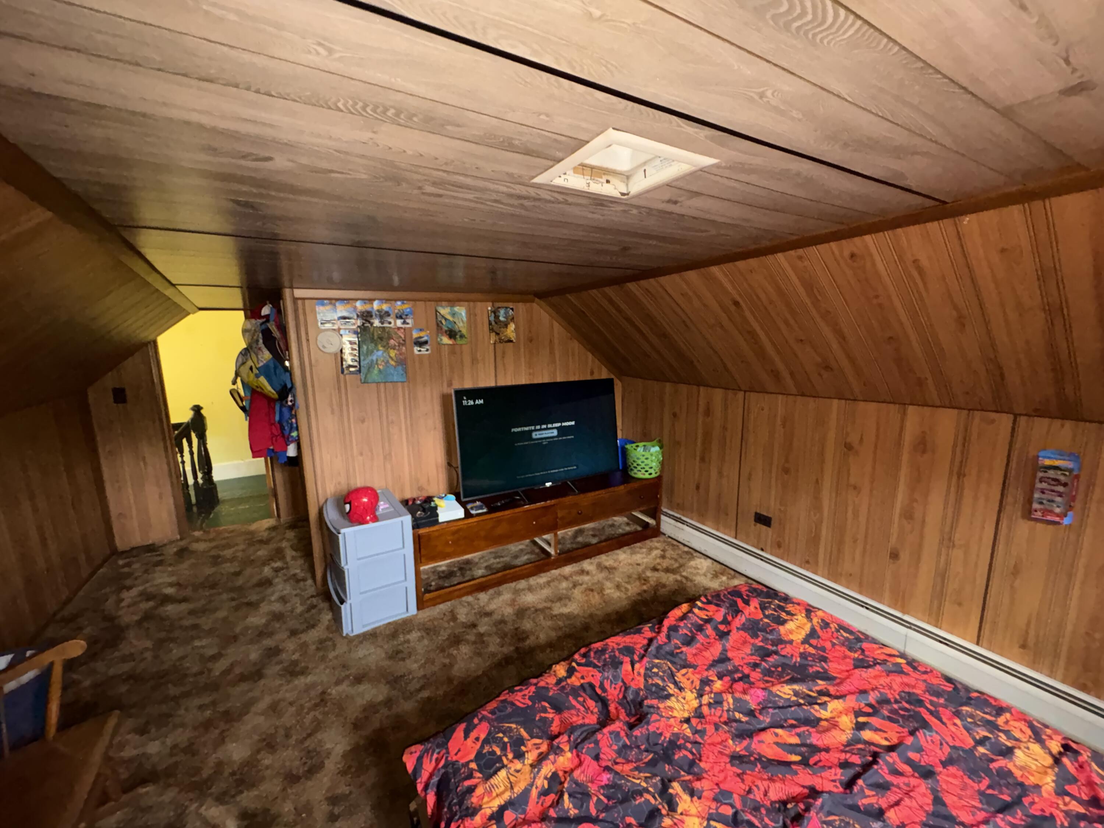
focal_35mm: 14
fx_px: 446
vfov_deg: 85.7
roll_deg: +1.7
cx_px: 552
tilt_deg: -8.6
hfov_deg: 102.1
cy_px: 414
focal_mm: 2.22
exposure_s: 1/30
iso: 400
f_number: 2.2
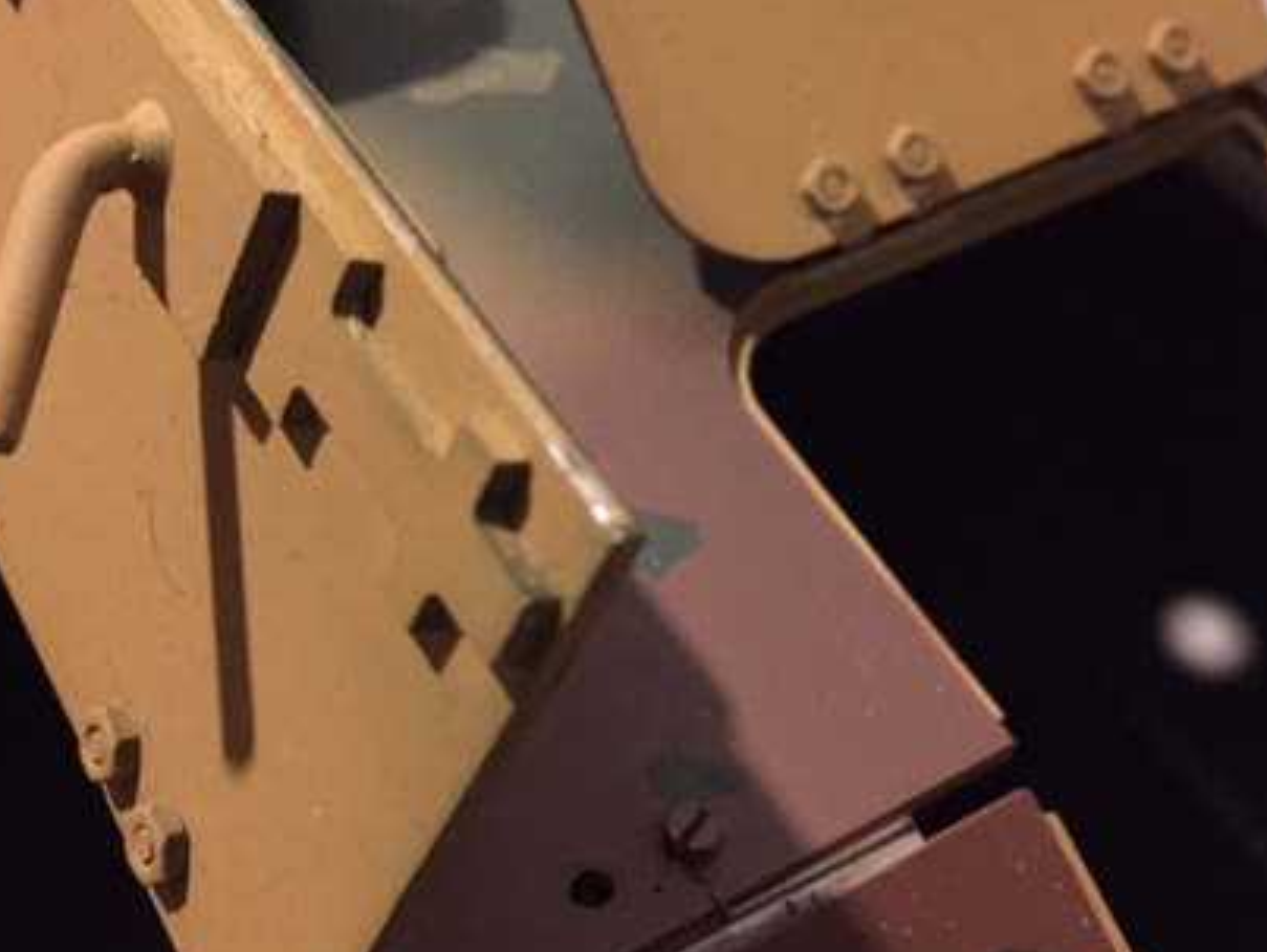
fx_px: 1685
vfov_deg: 31.6
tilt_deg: -51.5
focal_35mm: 46
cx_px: 660
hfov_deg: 41.2
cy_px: 440
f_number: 2.2
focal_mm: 4.15
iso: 500
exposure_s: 1/15
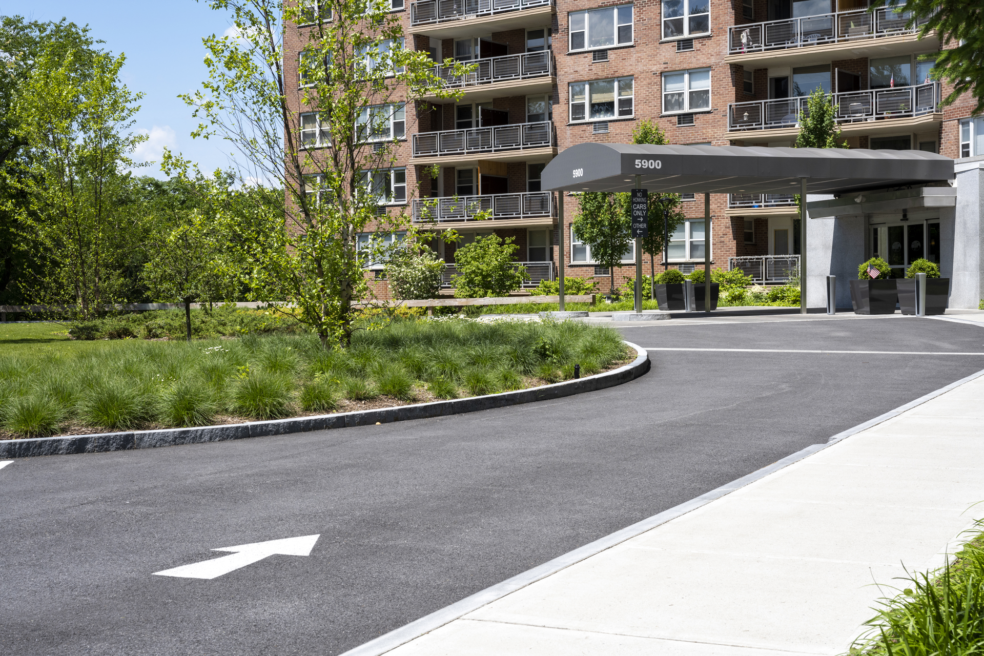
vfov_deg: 26.5
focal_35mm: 51
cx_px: 492
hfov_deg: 38.9
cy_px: 328
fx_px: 1394
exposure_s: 1/320
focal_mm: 51
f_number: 11
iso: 160
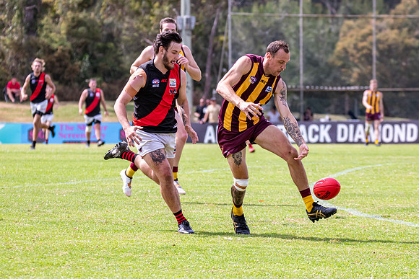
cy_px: 151
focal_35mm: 308
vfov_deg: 4.5
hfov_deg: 6.7
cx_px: 245
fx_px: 3581
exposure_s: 1/2000
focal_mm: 190
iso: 800
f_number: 6.3
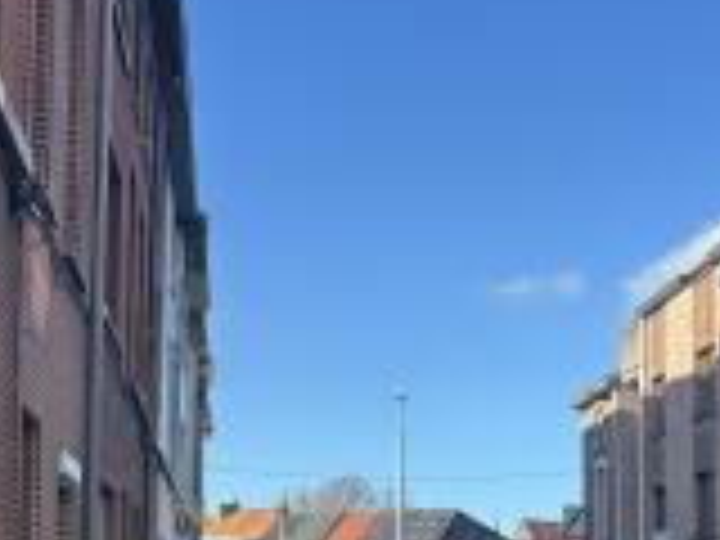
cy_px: 598
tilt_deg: +1.7
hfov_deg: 22.5
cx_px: 1062
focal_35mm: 72
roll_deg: -0.1
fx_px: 1498
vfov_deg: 19.5
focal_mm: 6.86
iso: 80
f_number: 1.78
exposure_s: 1/1171
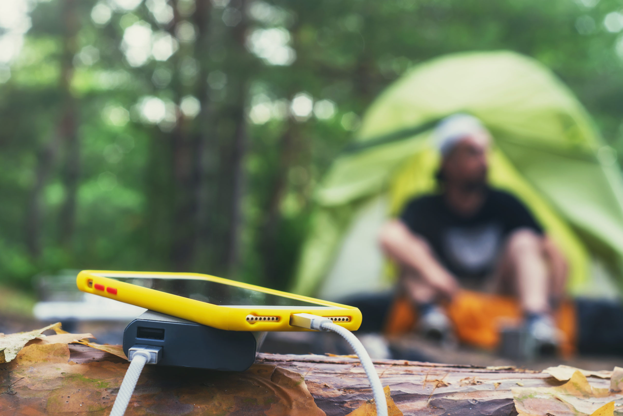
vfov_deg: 18.2
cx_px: 312
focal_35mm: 75
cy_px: 208
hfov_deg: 27.0
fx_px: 1298
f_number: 5.6
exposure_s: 1/15
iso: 100
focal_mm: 50
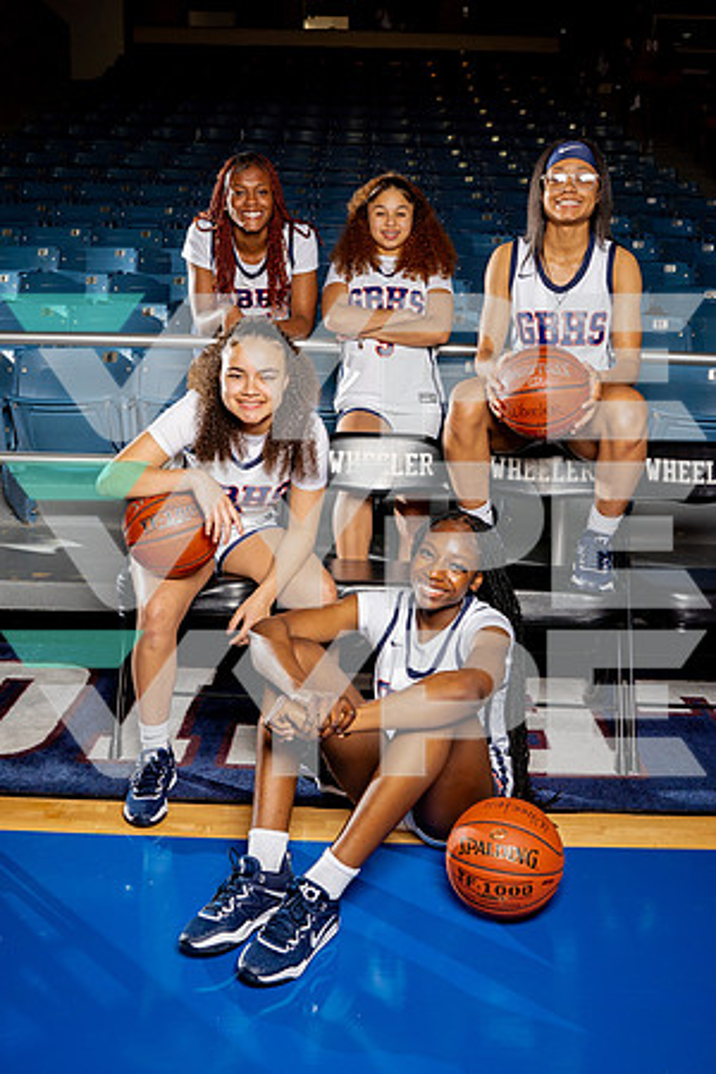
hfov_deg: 37.9
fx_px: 1044
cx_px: 358
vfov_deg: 54.4
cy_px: 537
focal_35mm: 35
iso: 320
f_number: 6.3
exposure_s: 1/250
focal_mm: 35
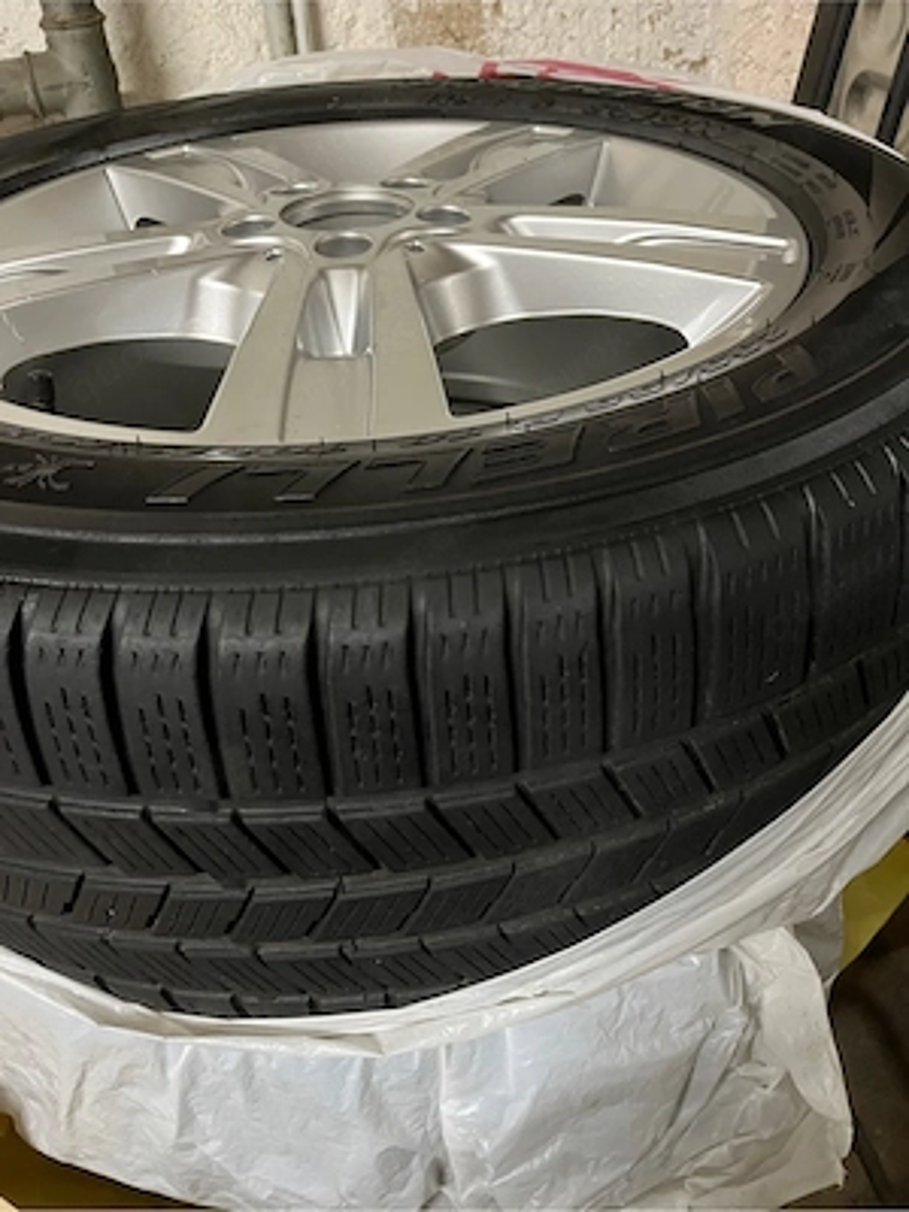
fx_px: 910
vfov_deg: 67.3
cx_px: 454
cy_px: 606
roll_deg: +4.8
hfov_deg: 53.1
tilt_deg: -39.0
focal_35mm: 26
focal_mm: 5.1
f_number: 1.6
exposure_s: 1/25
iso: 500
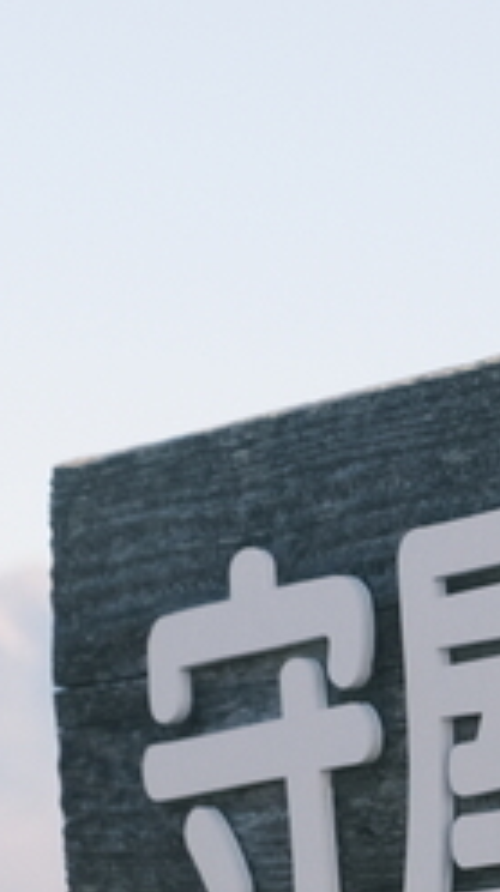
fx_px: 6358
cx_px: 838
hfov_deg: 4.5
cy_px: 619
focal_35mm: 269
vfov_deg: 8.0
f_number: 5.6
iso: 640
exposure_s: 1/1300
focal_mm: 35
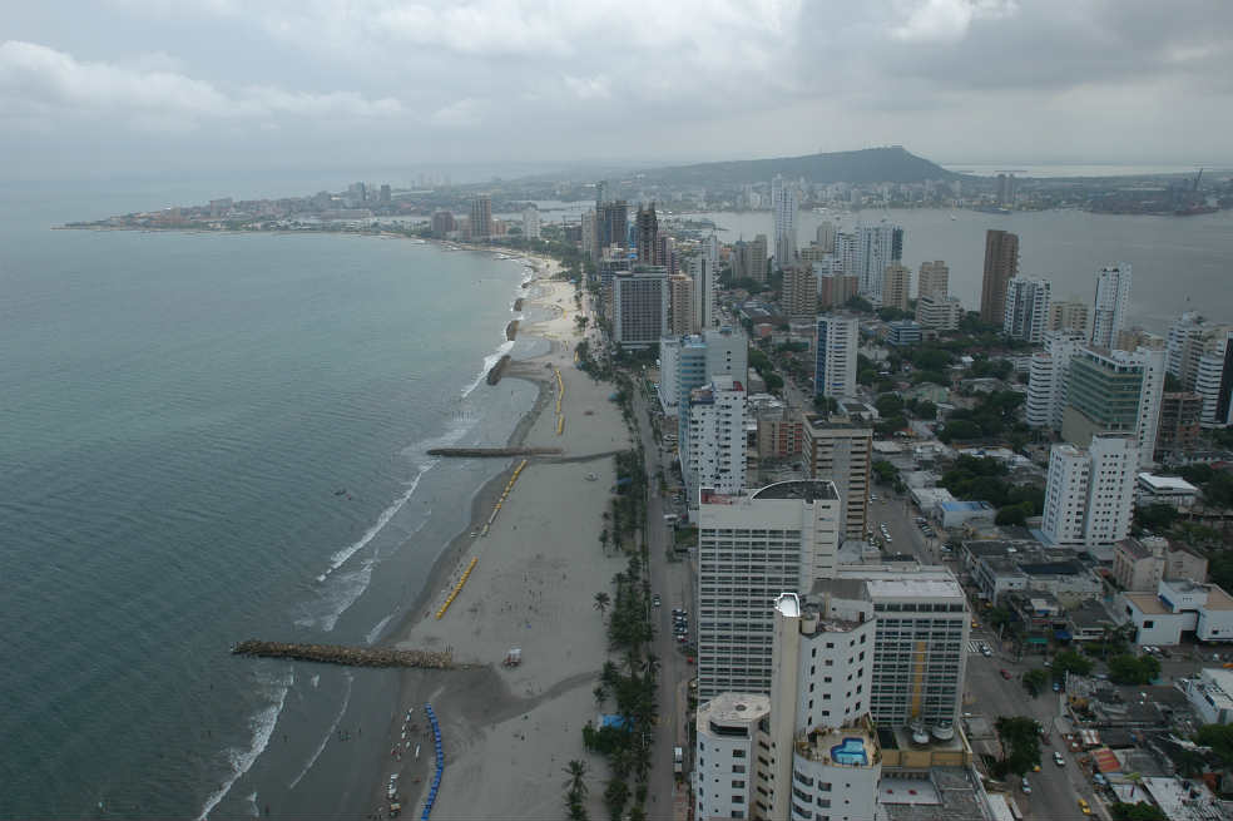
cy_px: 410
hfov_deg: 70.5
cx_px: 616
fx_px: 873
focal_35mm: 26
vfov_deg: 50.4
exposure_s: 1/750
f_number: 10
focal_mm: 17
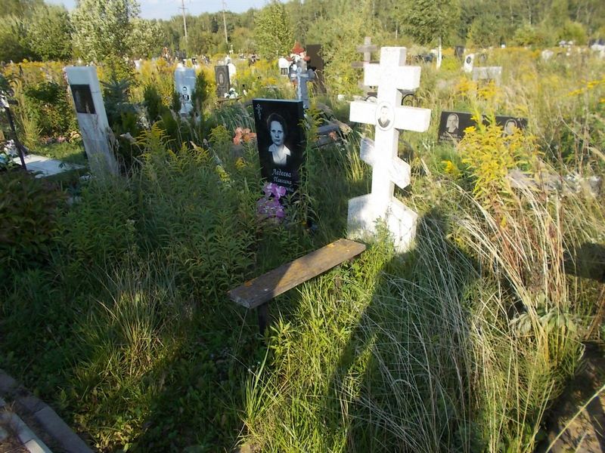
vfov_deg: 53.1
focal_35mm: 26
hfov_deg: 67.3
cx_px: 302
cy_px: 226
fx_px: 454
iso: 80
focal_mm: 4.6
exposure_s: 1/80
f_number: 8
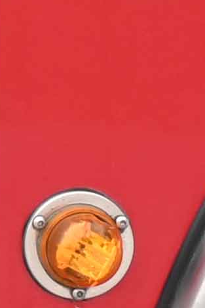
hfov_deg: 3.3
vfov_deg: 5.5
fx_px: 2961
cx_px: -1183
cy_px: -647
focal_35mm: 347
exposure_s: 1/160
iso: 100
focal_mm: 19.5
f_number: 6.3
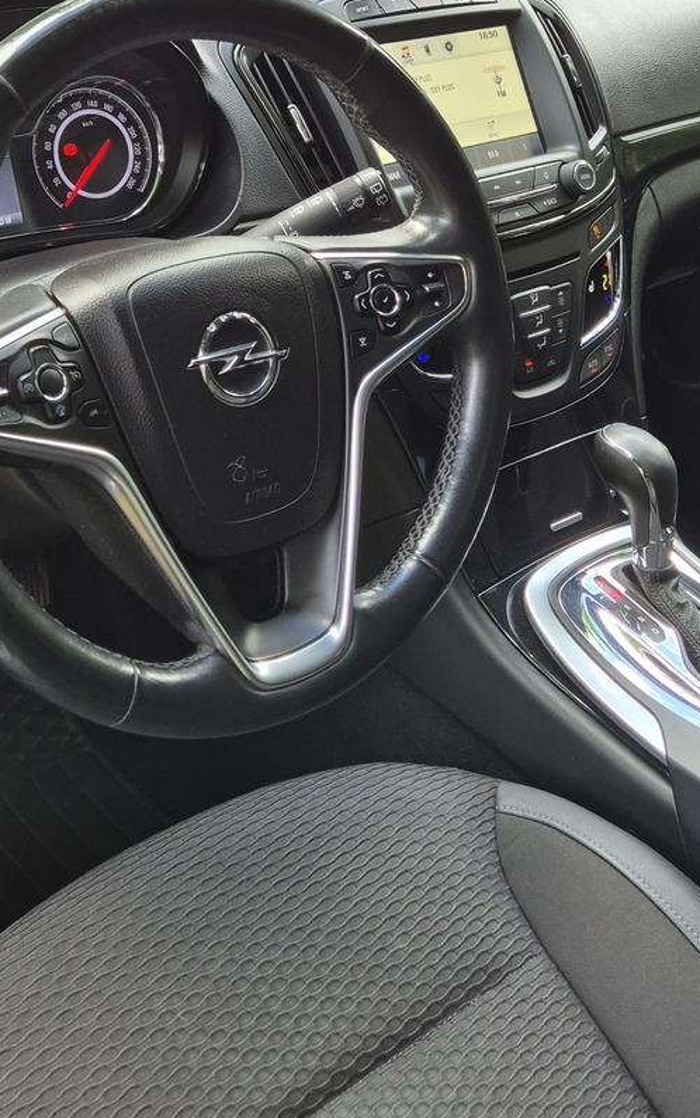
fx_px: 1495
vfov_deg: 39.6
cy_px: 240
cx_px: 313
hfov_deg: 26.3
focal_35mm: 49
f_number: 1.8
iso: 125
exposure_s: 1/180
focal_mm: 5.4
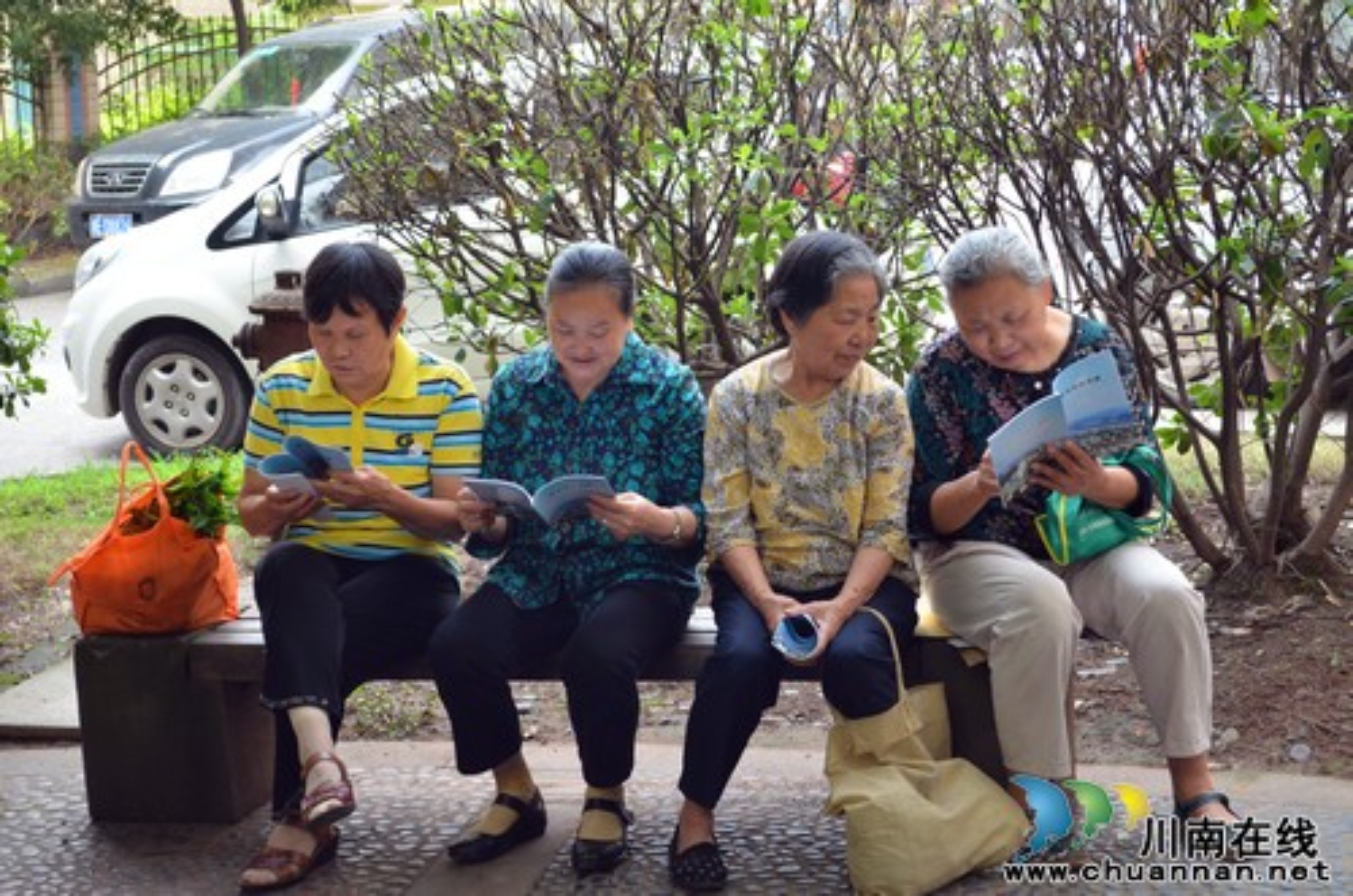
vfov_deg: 21.5
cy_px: 448
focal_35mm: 63
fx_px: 2362
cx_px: 676
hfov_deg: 32.0
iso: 400
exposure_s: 1/60
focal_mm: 42
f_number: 5.3
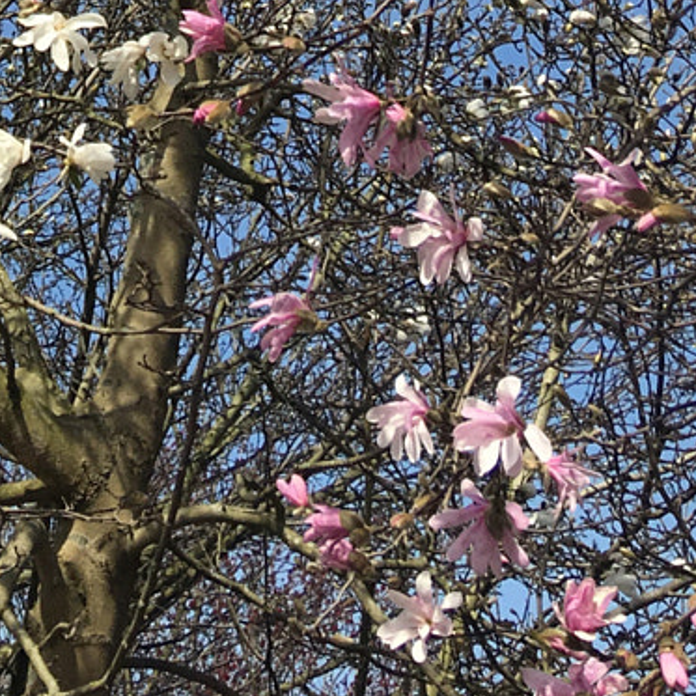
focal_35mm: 110
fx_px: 2502
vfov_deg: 13.6
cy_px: -674
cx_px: -185
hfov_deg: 15.2
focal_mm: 4.15
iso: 25
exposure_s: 1/1789
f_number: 2.2
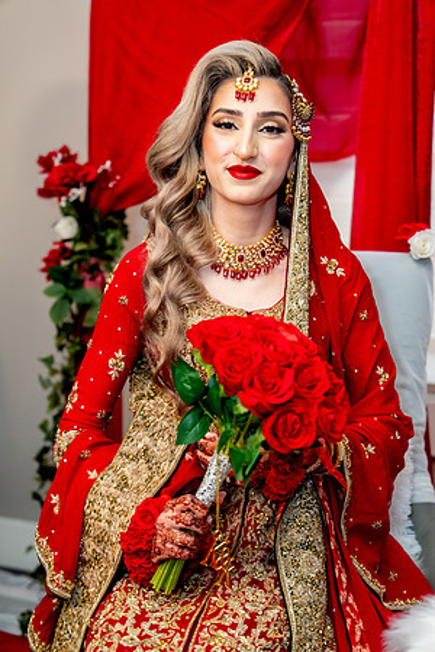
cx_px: 218
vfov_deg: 28.8
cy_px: 326
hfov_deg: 19.5
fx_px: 1269
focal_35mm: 70
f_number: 2.8
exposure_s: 1/200
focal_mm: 70
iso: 800
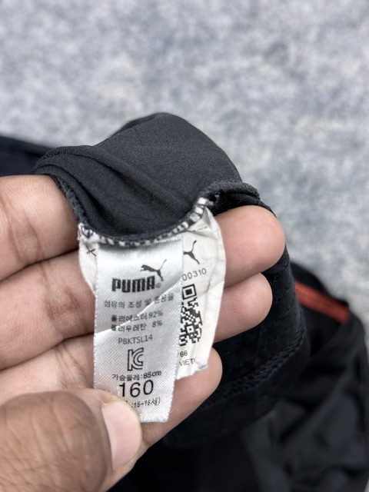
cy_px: 246
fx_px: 682
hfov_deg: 30.3
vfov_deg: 39.7
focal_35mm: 48
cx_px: 184
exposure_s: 1/100
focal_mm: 6.76
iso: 64
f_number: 1.78
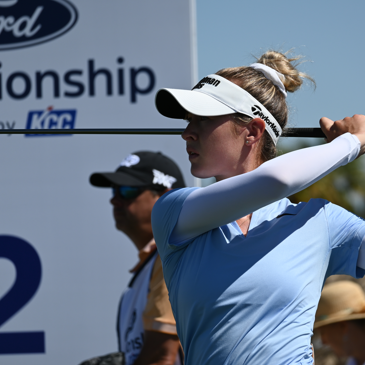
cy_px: 182
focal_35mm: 402
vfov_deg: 4.4
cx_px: 260
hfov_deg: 4.4
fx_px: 4796
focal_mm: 210
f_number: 7.1
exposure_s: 1/800
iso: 100
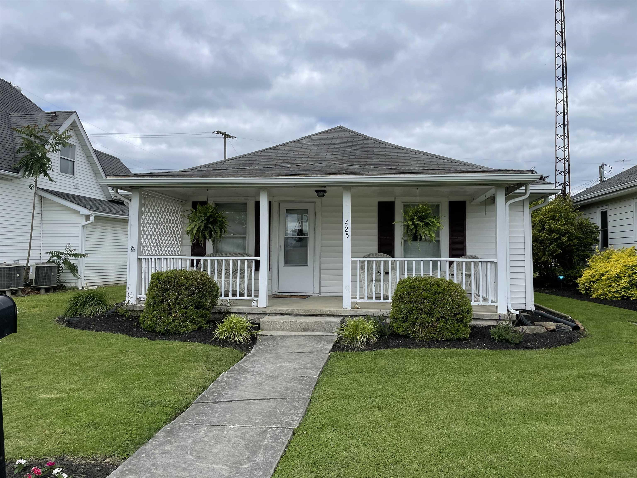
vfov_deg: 53.1
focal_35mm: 26
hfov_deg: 67.3
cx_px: 318
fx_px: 478
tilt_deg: +3.9
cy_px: 239
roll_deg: +0.1
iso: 32
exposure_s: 1/4000
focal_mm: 4.2
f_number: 1.6
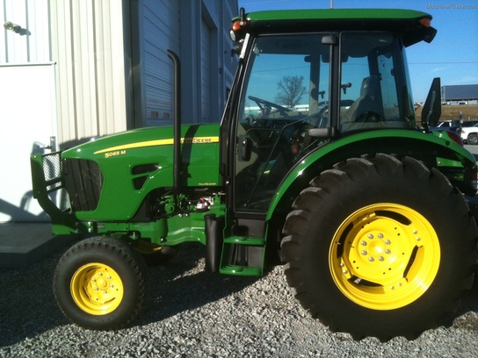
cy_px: 179
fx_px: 483
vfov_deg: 40.7
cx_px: 239
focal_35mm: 35
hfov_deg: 52.6
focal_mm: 3.85
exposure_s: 1/1352
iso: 64
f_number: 2.8
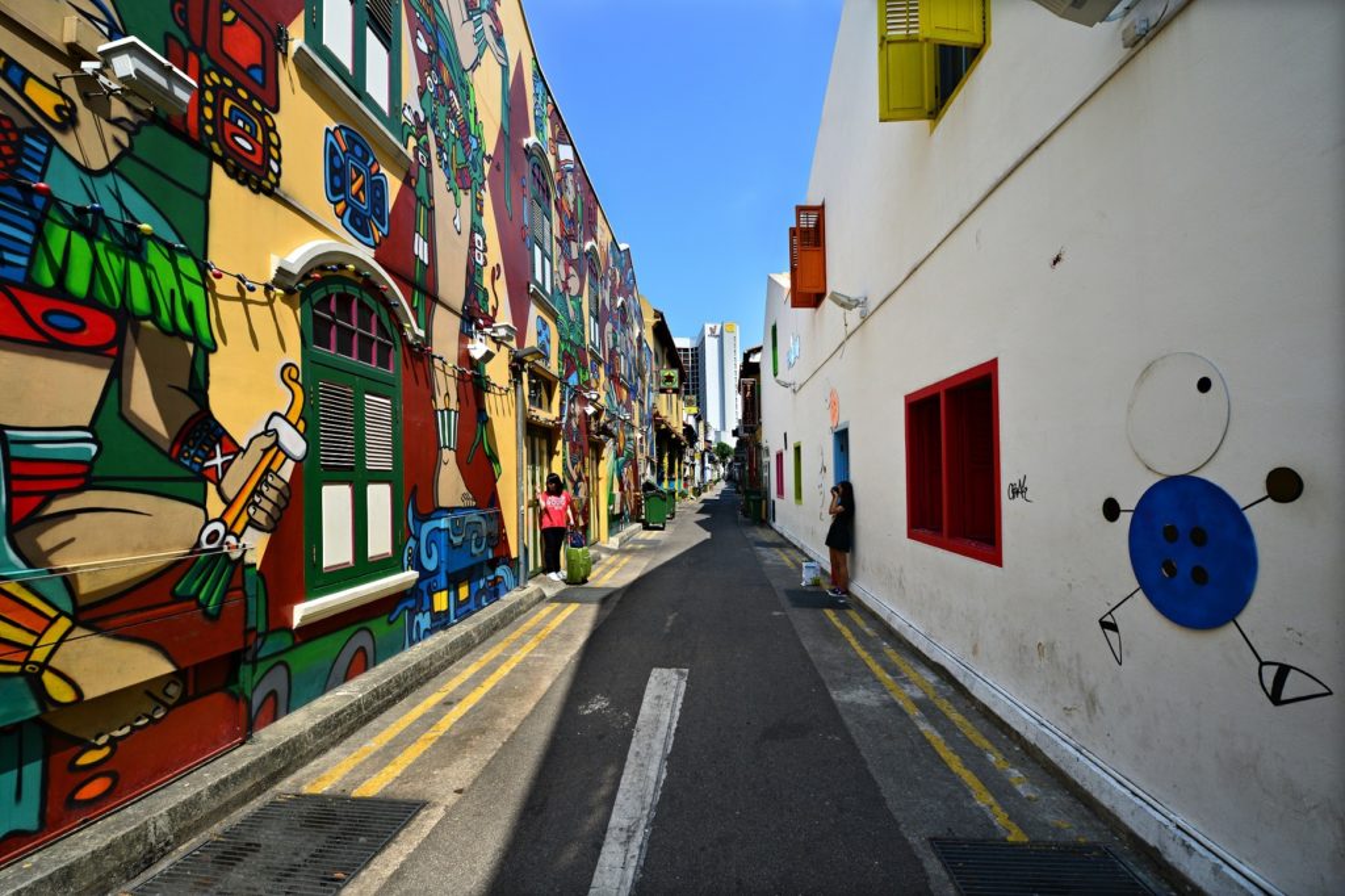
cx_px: 672
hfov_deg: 104.3
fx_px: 523
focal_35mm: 14
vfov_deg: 81.2
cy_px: 448
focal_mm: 14
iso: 400
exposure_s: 1/1000
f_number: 8
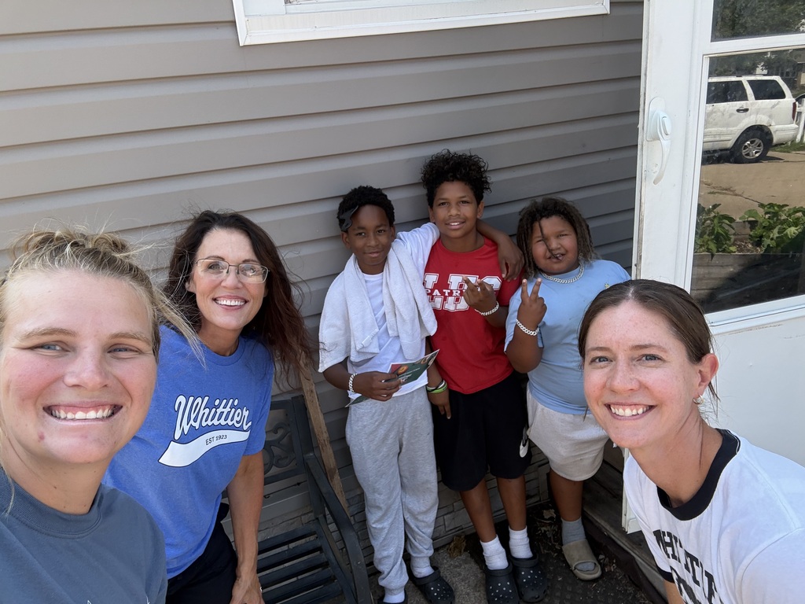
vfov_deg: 58.9
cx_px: 402
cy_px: 302
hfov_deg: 73.9
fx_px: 535
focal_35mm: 23
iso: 25
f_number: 1.9
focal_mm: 2.69
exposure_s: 1/286
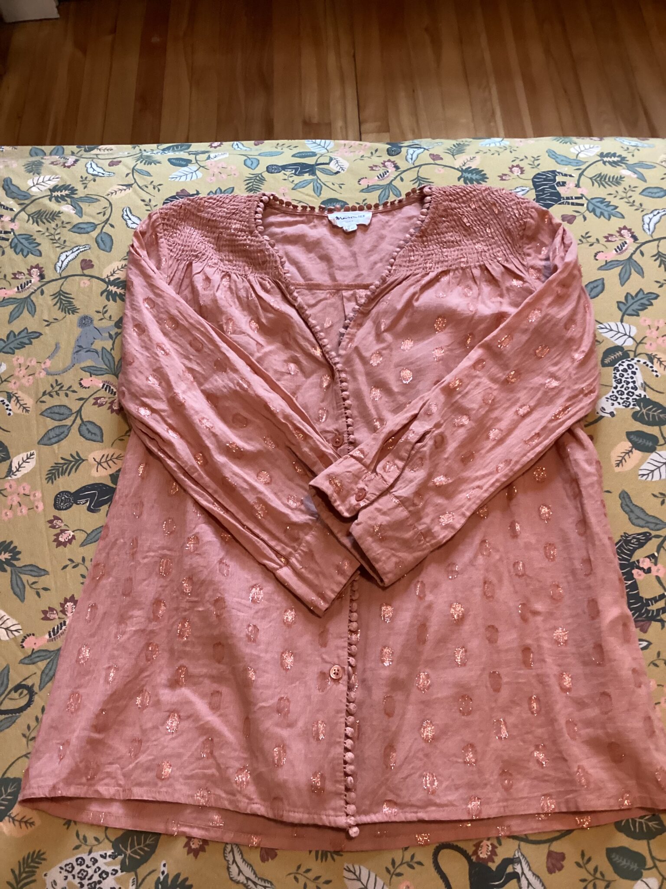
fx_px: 795
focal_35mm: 31
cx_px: 333
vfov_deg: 58.4
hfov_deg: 45.4
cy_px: 444
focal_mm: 3.3
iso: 250
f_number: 2.4
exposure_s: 1/50
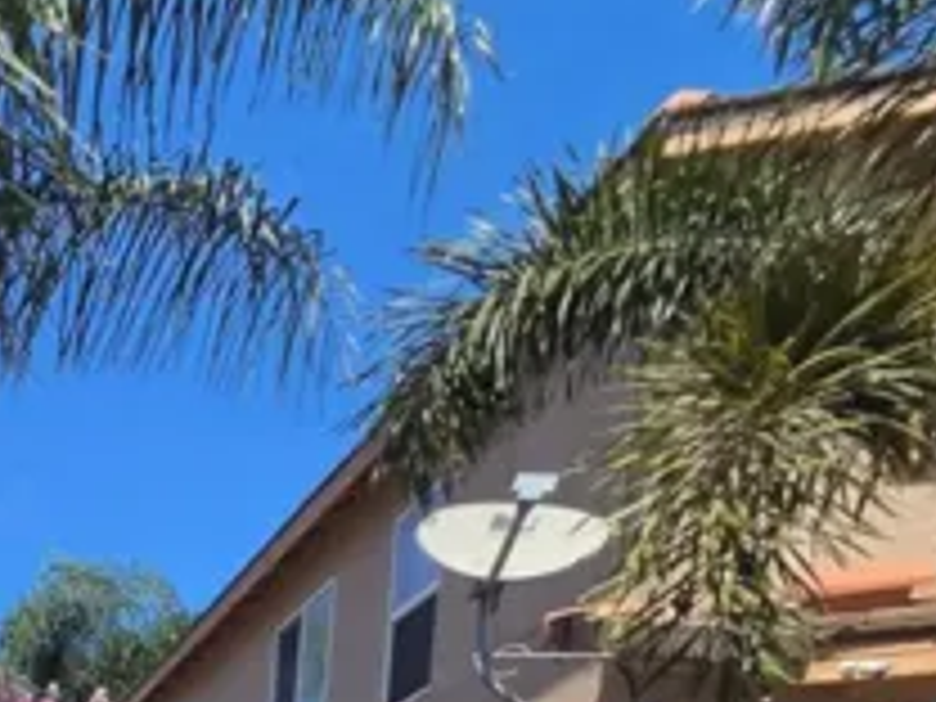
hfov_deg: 22.8
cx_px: -724
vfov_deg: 21.2
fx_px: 1298
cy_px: 1238
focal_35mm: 48
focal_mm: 2.2
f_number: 2.2
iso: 100
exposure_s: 1/3059
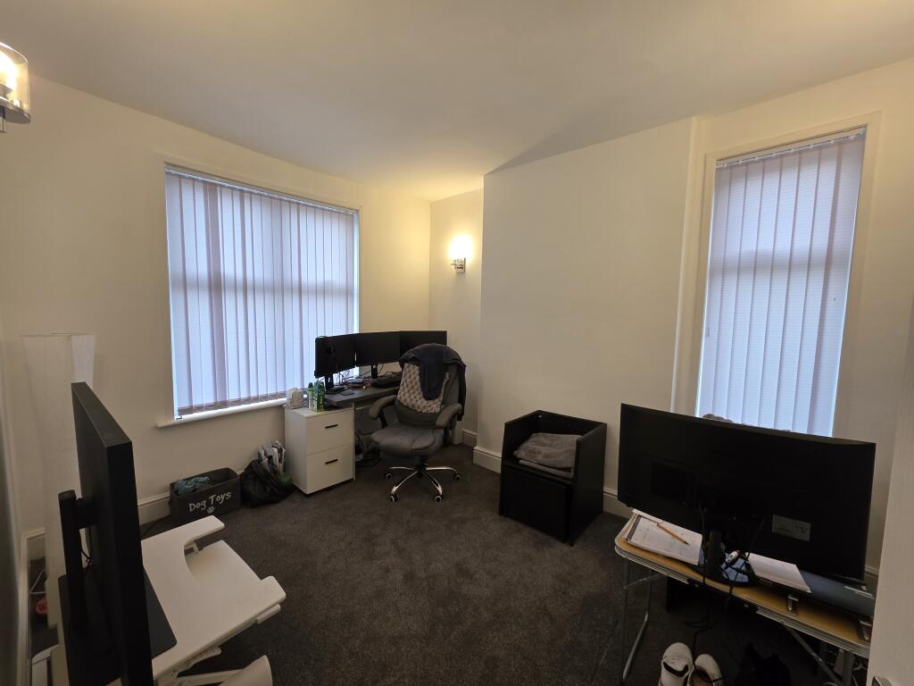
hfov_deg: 106.2
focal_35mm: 13
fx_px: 343
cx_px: 457
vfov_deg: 89.9
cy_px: 343
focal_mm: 2.2
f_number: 1.9
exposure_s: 1/100
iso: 125
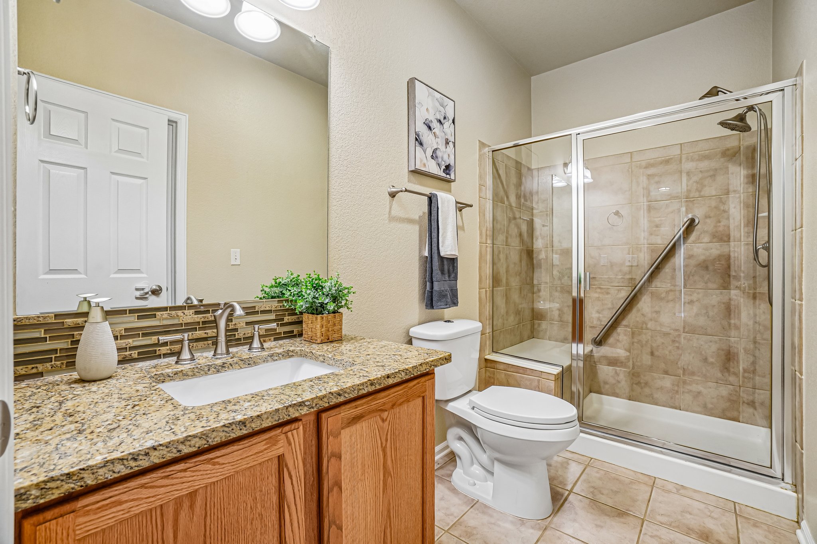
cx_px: 408
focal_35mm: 15
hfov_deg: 100.4
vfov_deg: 77.3
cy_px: 272
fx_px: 340
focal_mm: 10
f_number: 8
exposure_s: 1/13
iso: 400
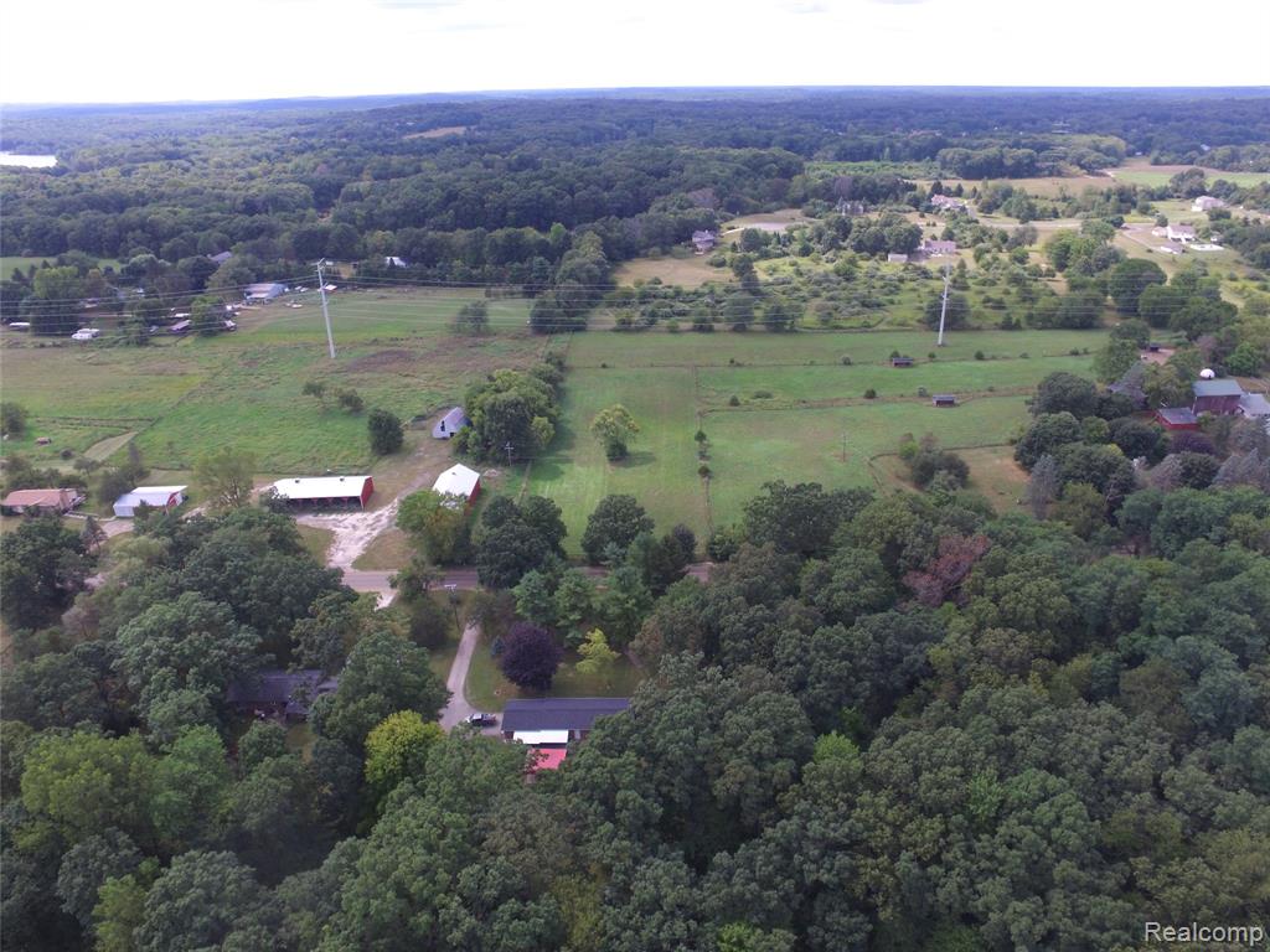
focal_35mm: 20
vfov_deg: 66.0
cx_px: 635
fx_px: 734
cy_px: 476
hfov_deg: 81.7
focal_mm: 3.61
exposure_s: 1/435
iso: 100
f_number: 2.8
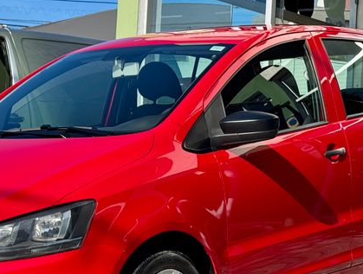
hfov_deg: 18.0
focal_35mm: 109
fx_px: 1147
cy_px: 170
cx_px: 130
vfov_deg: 13.6
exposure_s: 1/1818
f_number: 1.78
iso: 64
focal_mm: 6.76
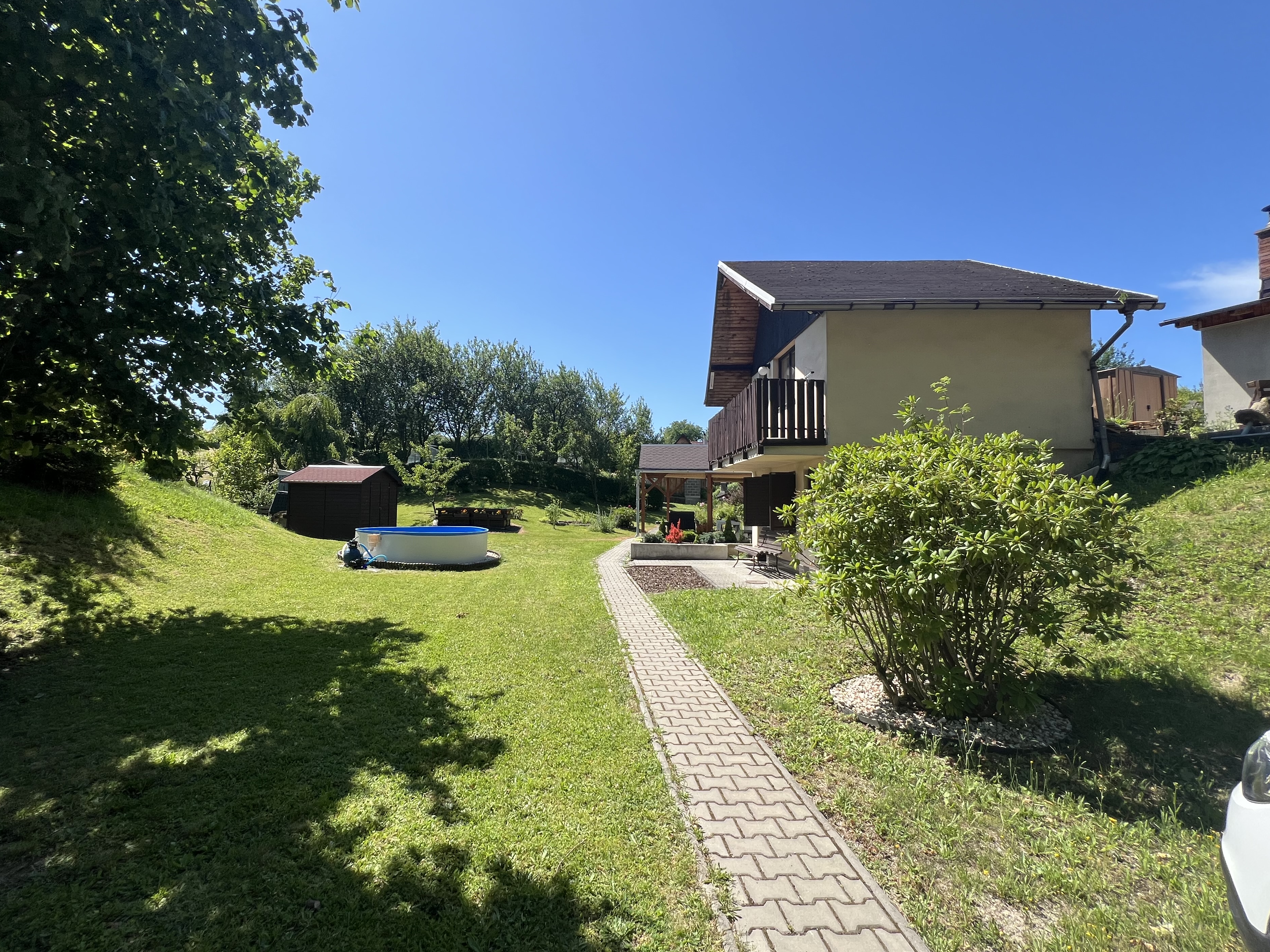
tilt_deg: +3.6
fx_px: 514
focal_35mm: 14
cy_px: 472
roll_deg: -0.8
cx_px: 595
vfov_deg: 85.7
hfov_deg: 101.9
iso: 32
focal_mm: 1.57
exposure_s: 1/1014
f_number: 1.8
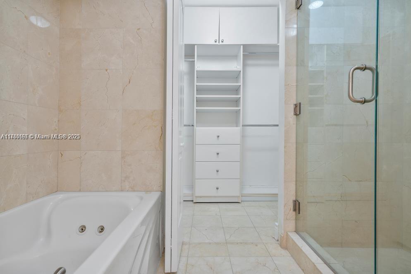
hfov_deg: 90.0
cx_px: 206
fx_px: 206
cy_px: 137
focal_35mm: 18
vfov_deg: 67.4
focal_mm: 18
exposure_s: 1/8
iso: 640
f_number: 10
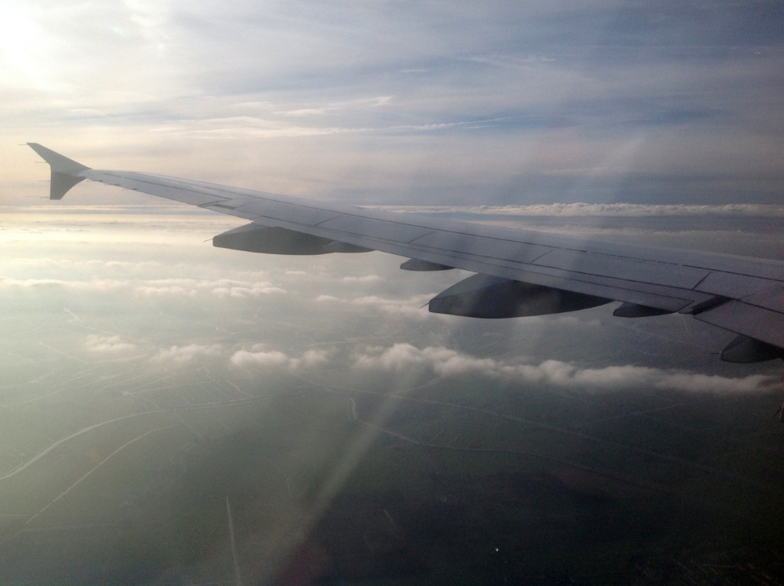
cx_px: 392
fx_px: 792
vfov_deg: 40.6
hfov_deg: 52.7
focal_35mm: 35
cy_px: 293
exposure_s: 1/5051
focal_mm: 4.28
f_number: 2.4
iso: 64
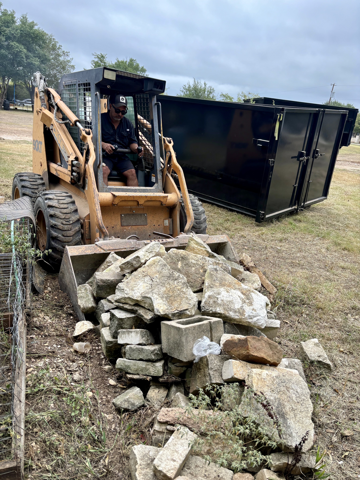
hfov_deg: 53.1
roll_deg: -6.2
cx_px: 180
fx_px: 361
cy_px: 240
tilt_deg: -19.6
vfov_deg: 67.3
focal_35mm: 26
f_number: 1.6
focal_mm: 5.96
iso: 50
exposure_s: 1/321
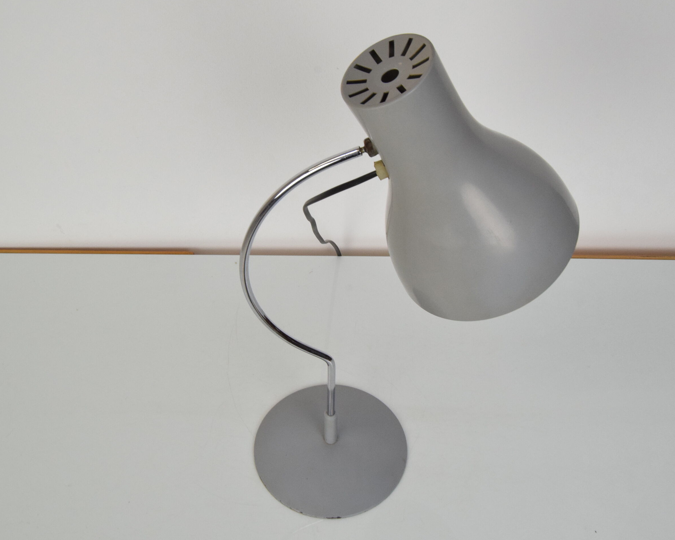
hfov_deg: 46.8
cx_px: 332
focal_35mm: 39
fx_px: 779
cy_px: 265
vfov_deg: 38.2
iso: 1600
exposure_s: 1/100
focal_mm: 22
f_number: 13
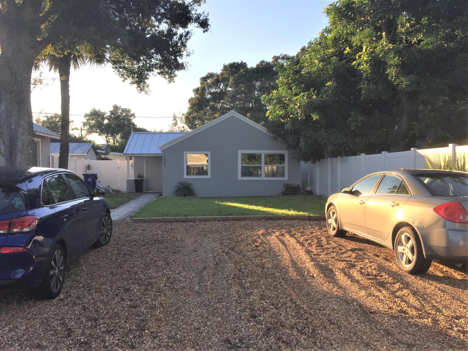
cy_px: 176
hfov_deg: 61.7
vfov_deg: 48.2
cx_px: 234
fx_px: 392
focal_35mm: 29
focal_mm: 4.15
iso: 32
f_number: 2.2
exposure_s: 1/732
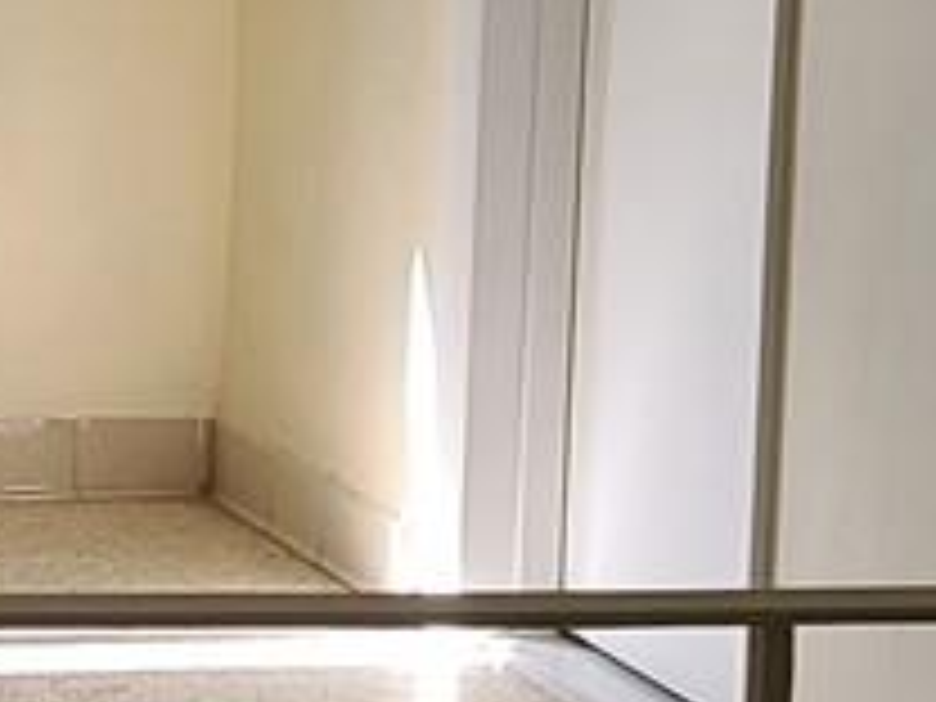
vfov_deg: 7.7
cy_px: -194
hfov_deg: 9.7
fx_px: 5192
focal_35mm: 192
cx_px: -824
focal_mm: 7
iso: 40
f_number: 1.8
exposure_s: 1/120
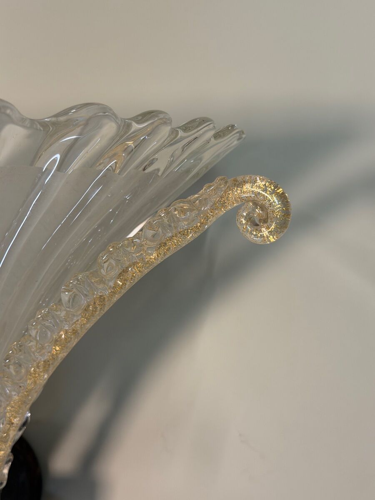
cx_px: 188
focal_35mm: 48
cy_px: 250
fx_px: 693
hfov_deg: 30.3
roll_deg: -1.1
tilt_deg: +6.3
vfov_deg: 39.7
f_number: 1.78
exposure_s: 1/50
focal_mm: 6.76
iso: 100
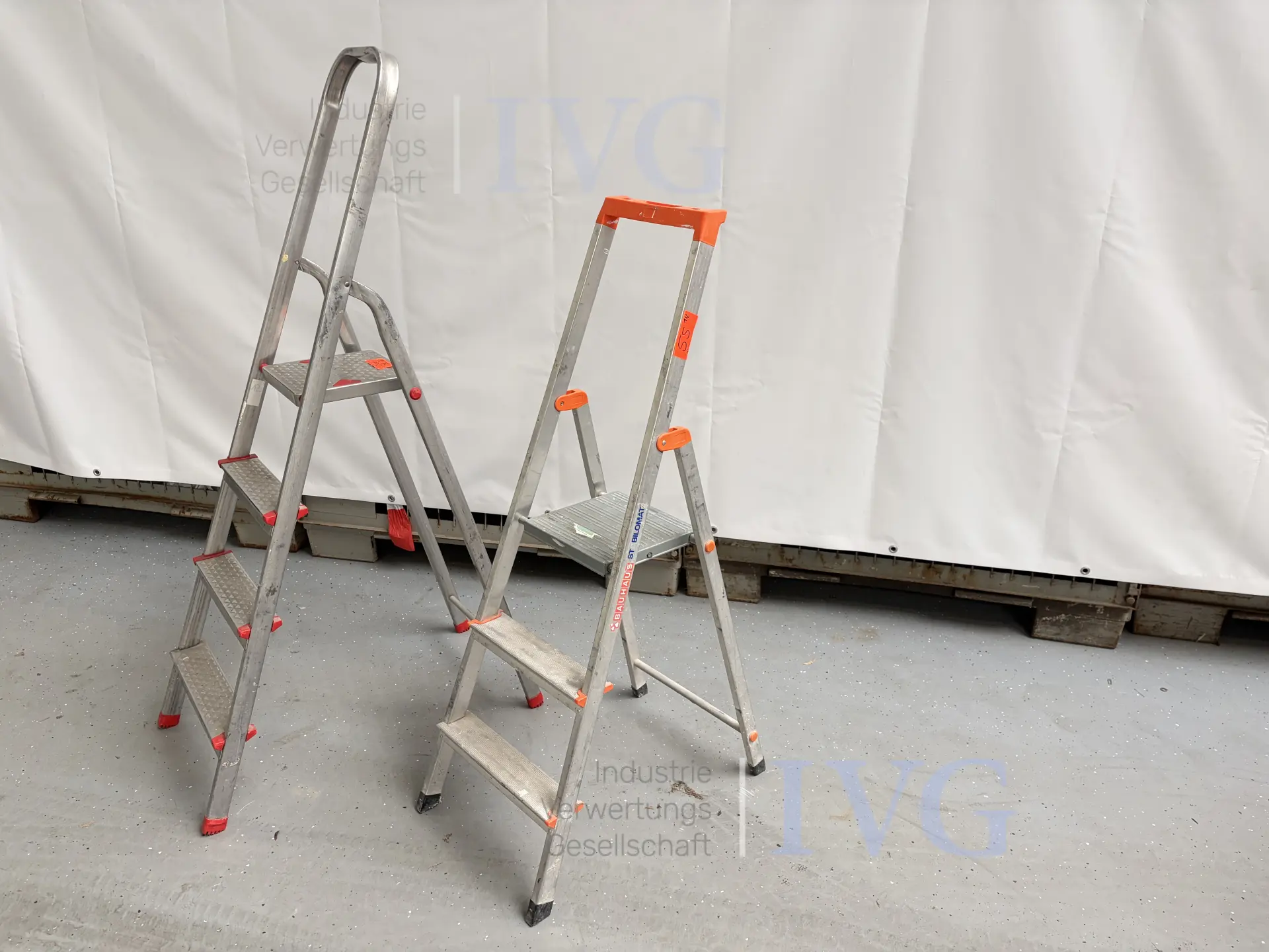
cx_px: 634
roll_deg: +0.0
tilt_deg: -22.2
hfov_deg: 67.3
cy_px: 476
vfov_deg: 53.1
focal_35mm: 26
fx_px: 953
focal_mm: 5.96
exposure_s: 1/109
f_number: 1.6
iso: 125
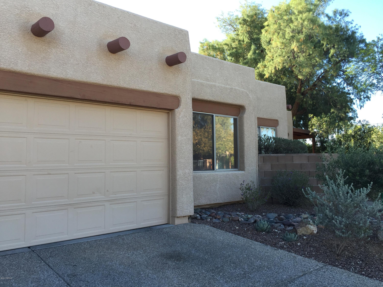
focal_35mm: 29
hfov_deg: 61.7
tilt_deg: +5.9
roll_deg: +0.2
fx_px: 321
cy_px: 144
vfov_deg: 48.2
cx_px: 192
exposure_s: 1/278
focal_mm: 4.15
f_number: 2.2
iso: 32
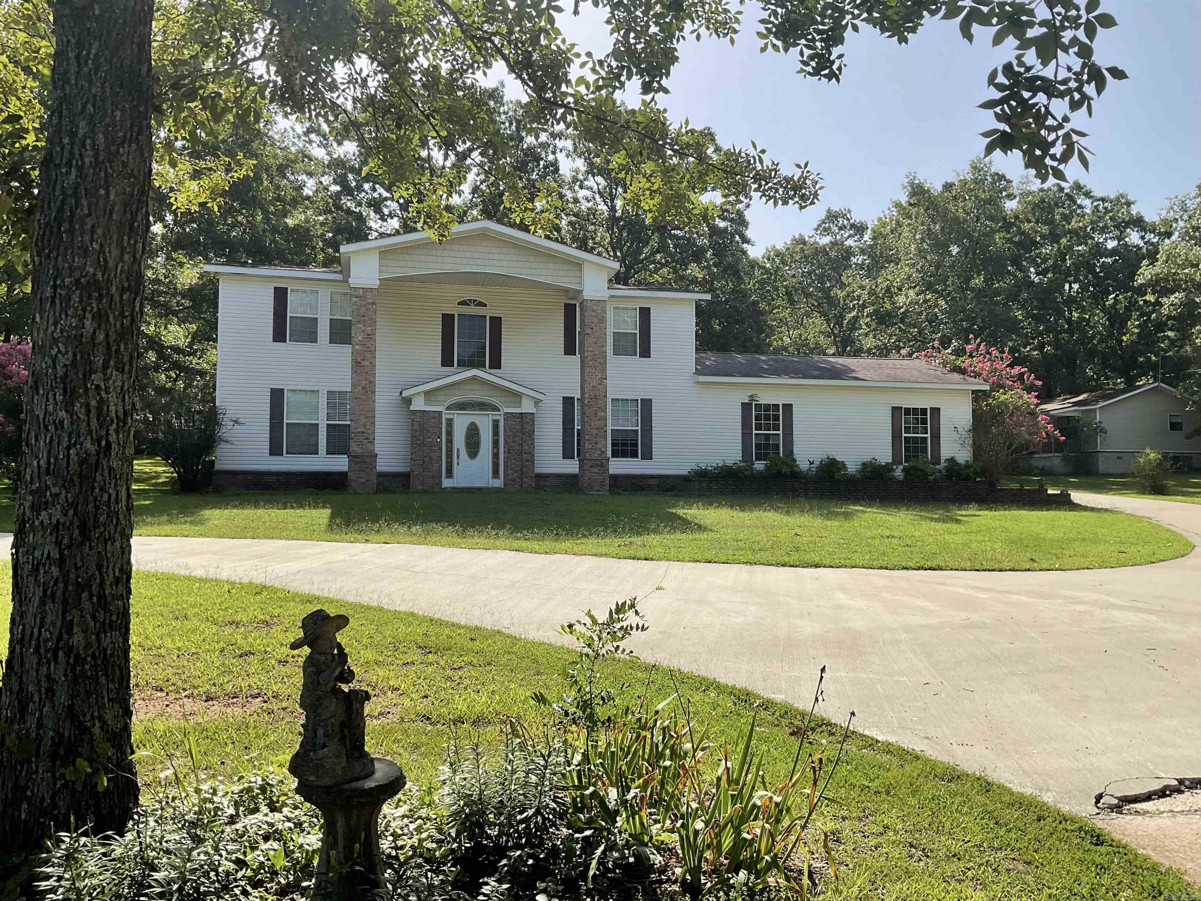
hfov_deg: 61.7
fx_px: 1006
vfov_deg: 48.2
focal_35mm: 29
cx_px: 600
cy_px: 450
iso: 16
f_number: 1.8
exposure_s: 1/1534
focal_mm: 3
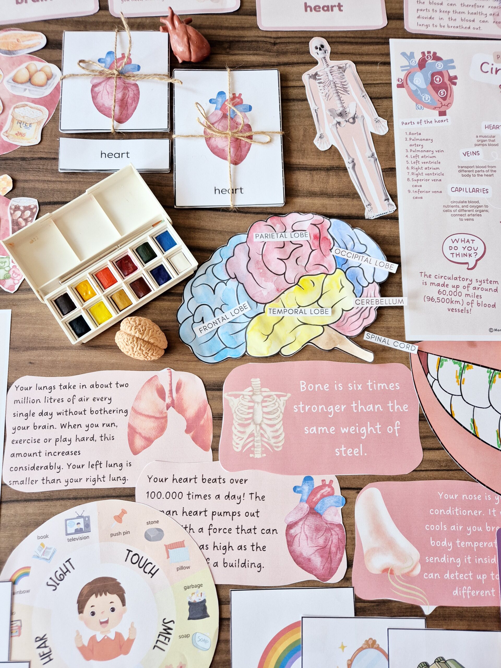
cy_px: 334
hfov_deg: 58.9
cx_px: 250
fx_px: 444
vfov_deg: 73.9
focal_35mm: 23
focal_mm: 5.4
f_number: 1.8
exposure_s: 1/100
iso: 160
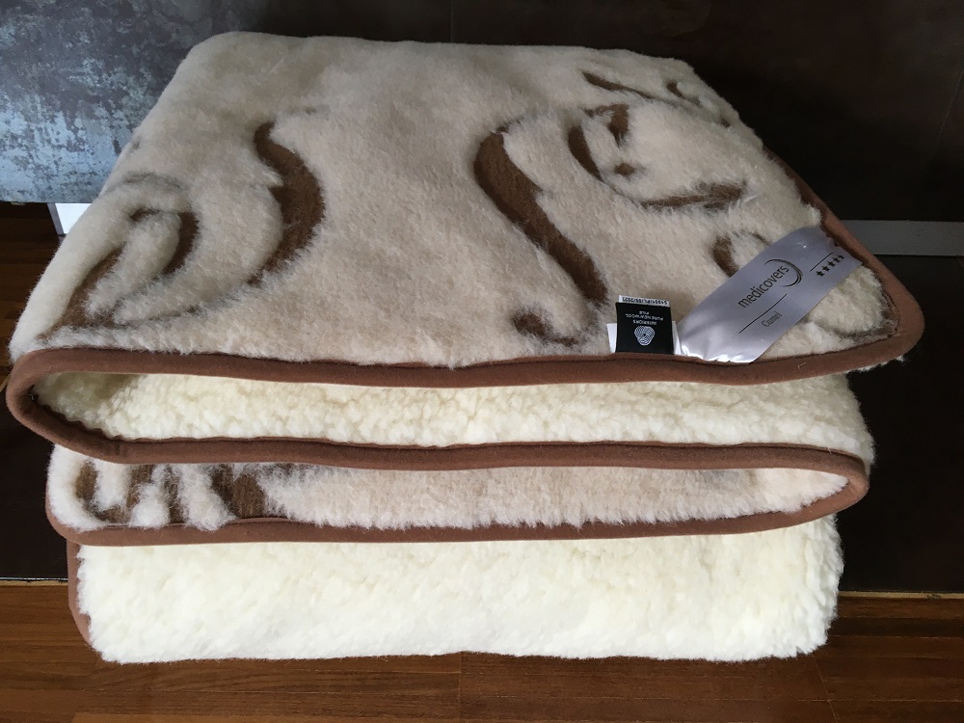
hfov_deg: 61.7
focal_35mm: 29
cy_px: 362
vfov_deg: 48.2
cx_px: 482
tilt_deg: -37.1
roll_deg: -0.3
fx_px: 808
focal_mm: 4.15
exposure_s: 1/33
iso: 80
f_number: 2.2
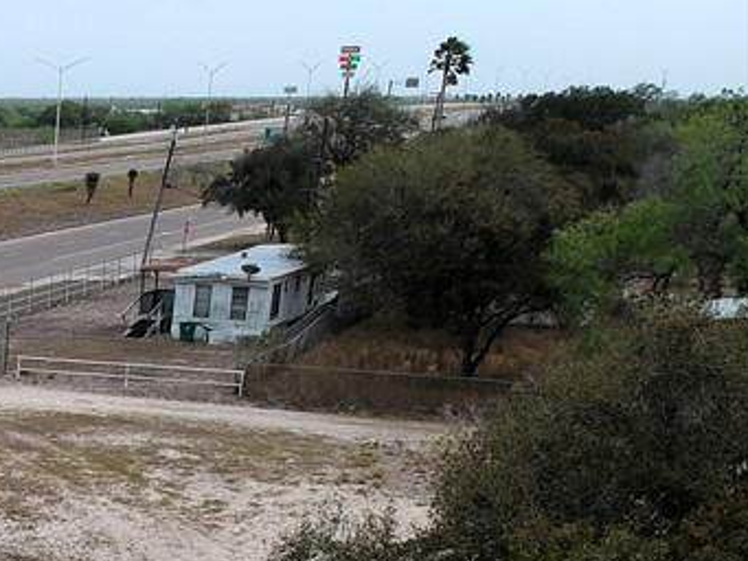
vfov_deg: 18.7
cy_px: 644
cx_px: -364
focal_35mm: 75
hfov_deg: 21.8
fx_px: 1621
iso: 101
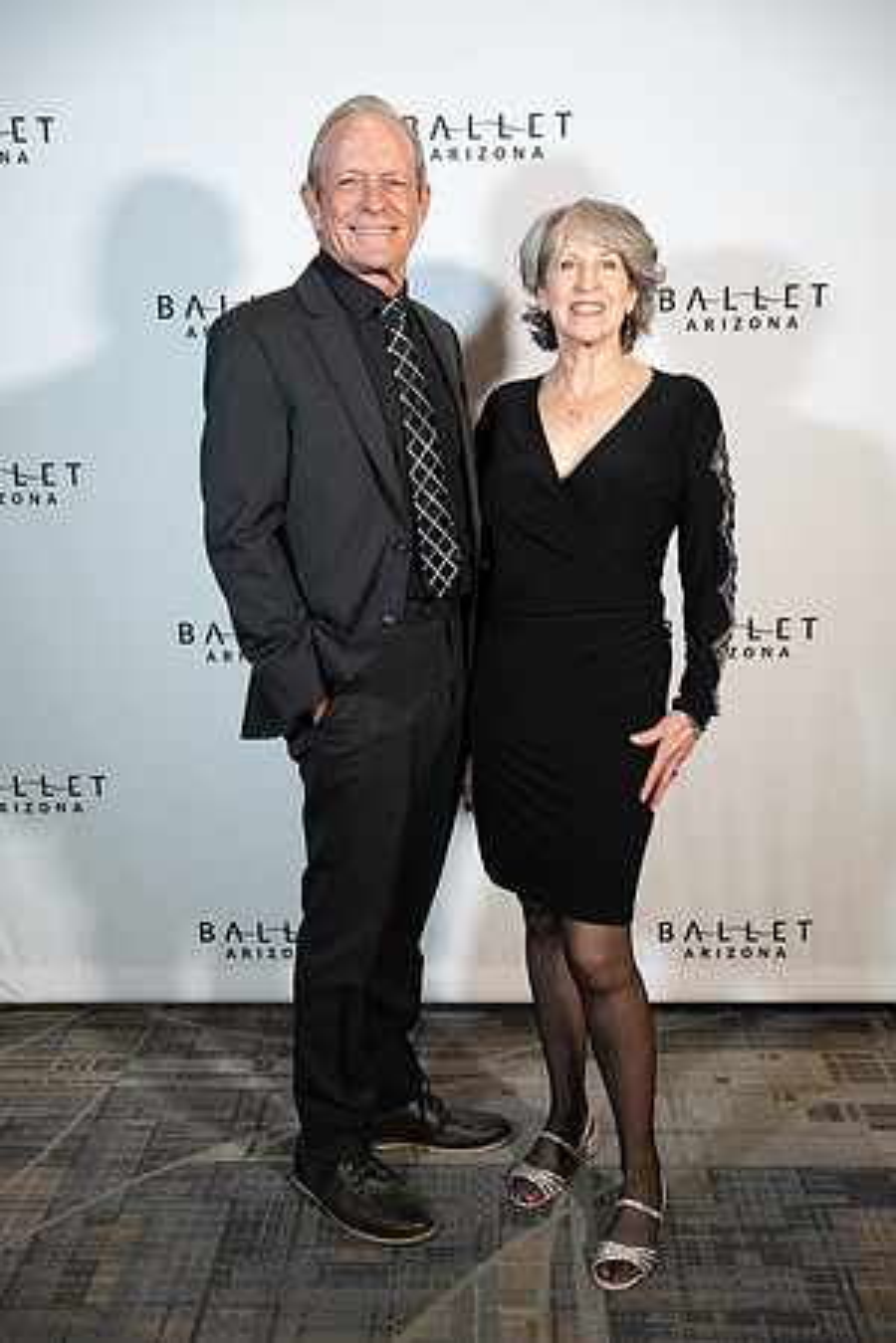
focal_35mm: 42
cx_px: 448
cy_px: 672
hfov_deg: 31.7
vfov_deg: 46.1
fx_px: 1579
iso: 1600
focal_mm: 42.3
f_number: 2.8
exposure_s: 1/200
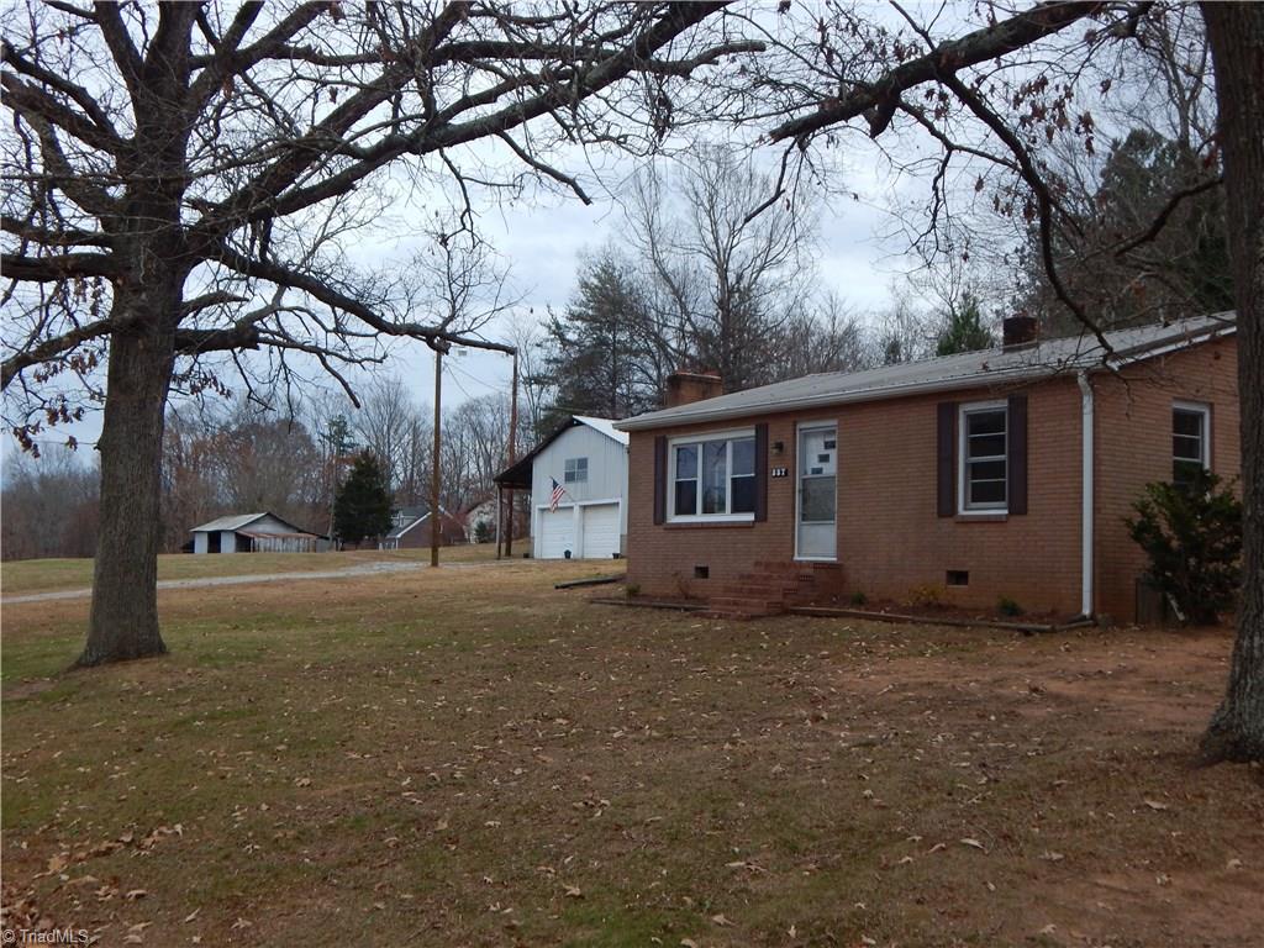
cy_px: 474
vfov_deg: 37.7
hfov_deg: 49.0
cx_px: 632
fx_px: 1388
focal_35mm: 38
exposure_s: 1/50
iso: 125
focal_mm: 6.8
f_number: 3.4
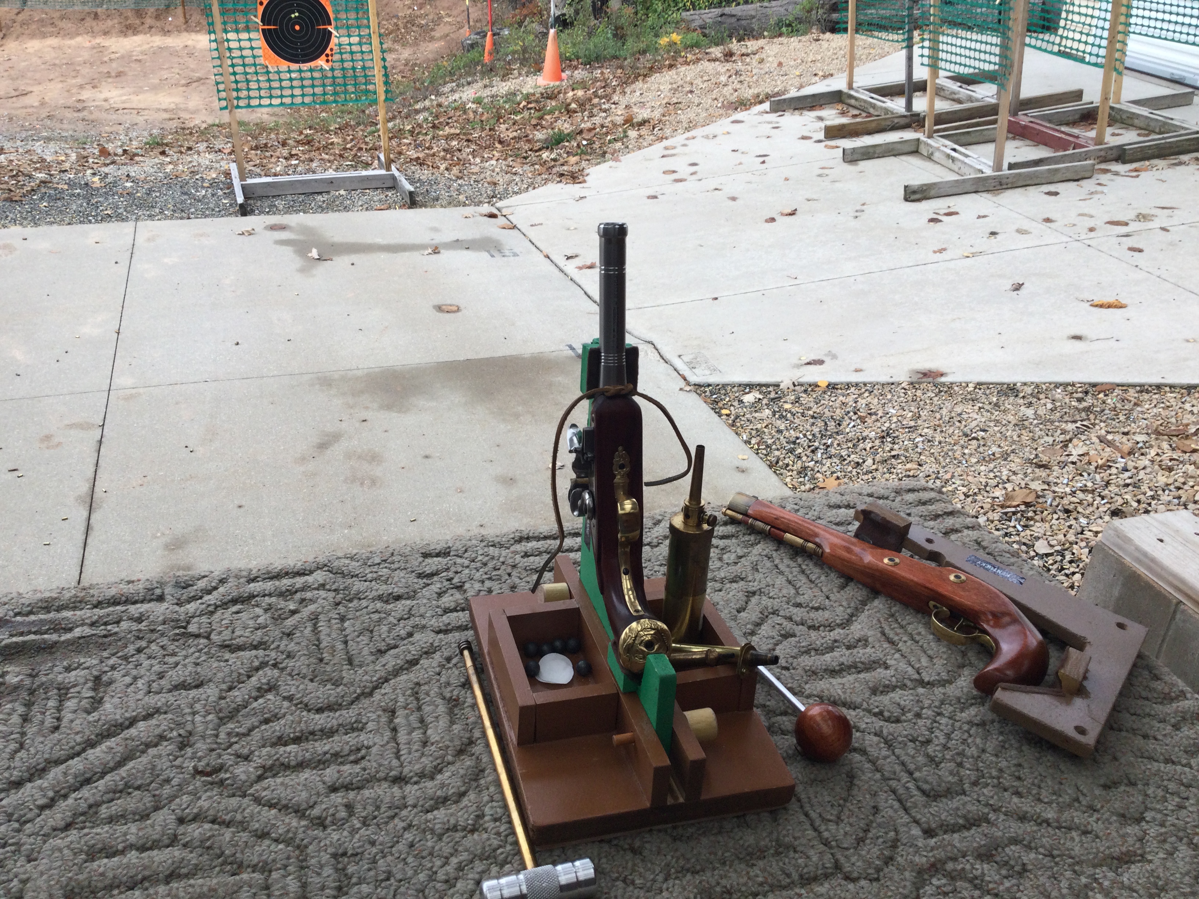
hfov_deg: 58.4
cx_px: 600
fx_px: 1074
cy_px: 450
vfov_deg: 45.4
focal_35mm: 31
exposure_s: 1/60
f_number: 2.4
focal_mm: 3.3
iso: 32
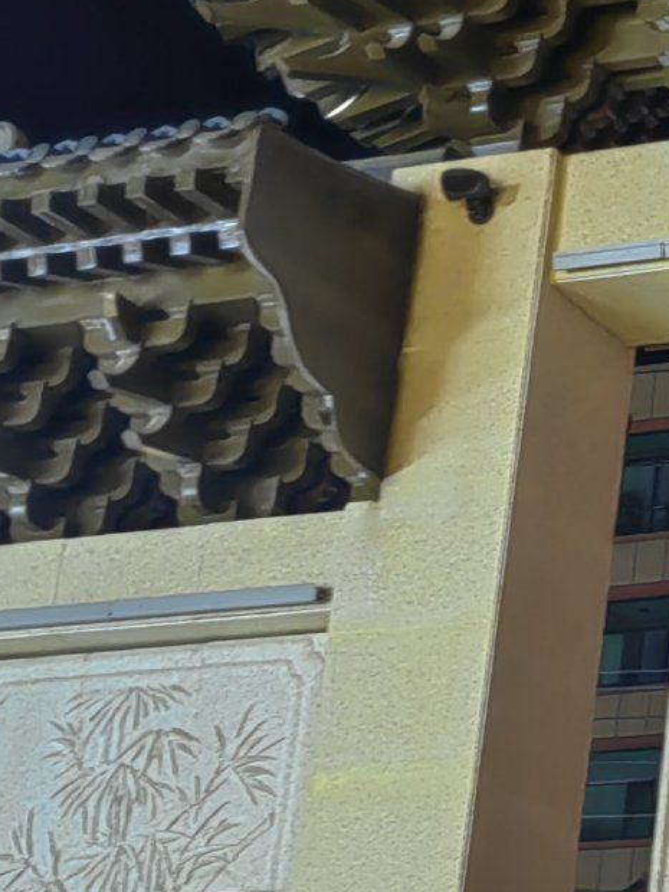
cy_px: 822
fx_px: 3066
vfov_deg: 16.3
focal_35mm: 119
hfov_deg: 11.9
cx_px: 1000
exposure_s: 1/33.2
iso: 200
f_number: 1.8
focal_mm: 5.54
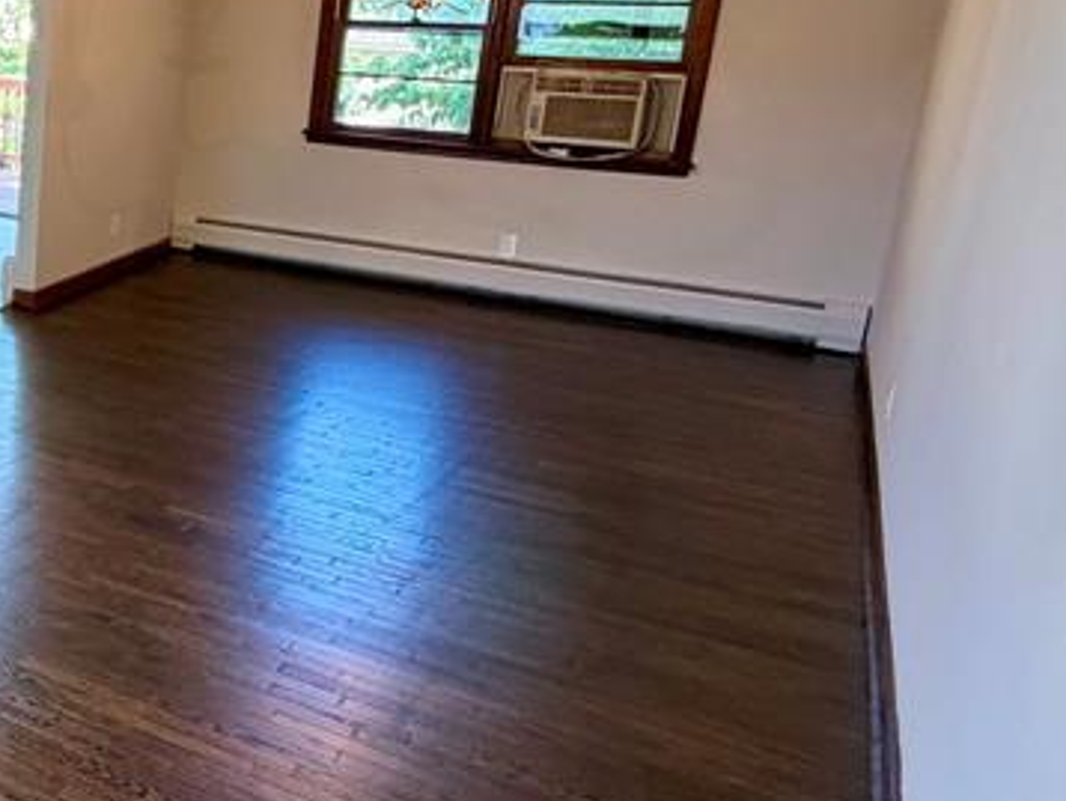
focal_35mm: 40
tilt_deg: -13.9
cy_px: 247
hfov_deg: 36.0
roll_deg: -0.4
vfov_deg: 35.5
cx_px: -223
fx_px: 1233
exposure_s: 1/60
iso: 200
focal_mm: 2.22
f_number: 2.2
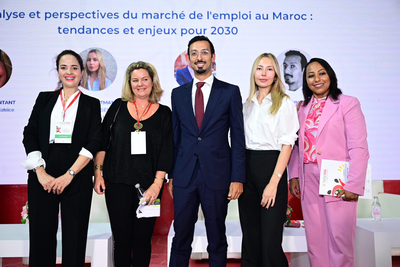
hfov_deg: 59.5
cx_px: 200
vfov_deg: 41.7
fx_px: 350
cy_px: 134
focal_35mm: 32
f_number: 3.2
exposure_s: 1/160
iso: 1000
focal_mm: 31.5
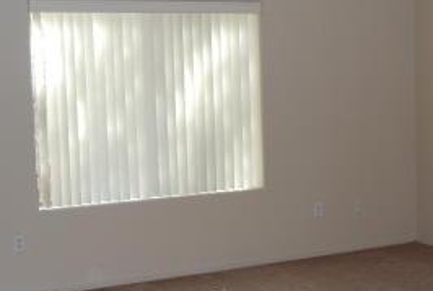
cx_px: 273
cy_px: 164
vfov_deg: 21.0
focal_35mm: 65
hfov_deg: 30.7
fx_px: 784
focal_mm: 18
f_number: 3.5
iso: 200
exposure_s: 1/60
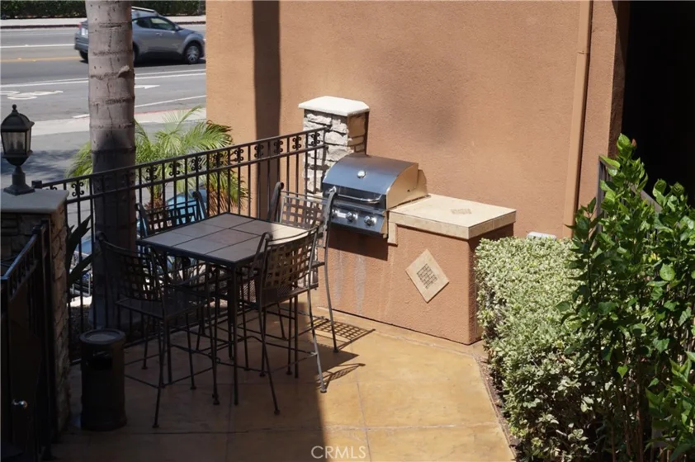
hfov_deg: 27.0
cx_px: 348
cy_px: 231
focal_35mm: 75
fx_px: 1447
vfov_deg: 18.2
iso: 100
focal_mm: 50
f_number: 9
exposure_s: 1/200
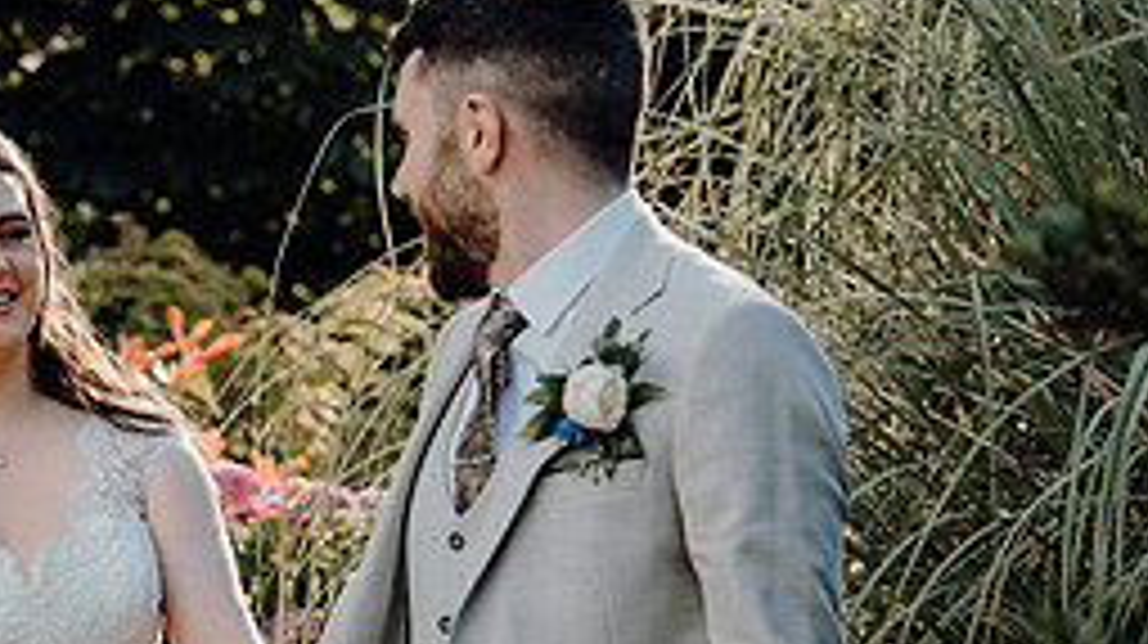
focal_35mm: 167
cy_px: 745
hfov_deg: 12.8
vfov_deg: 7.2
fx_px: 5080
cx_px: 176
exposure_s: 1/320
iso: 125
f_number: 3.5
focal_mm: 70
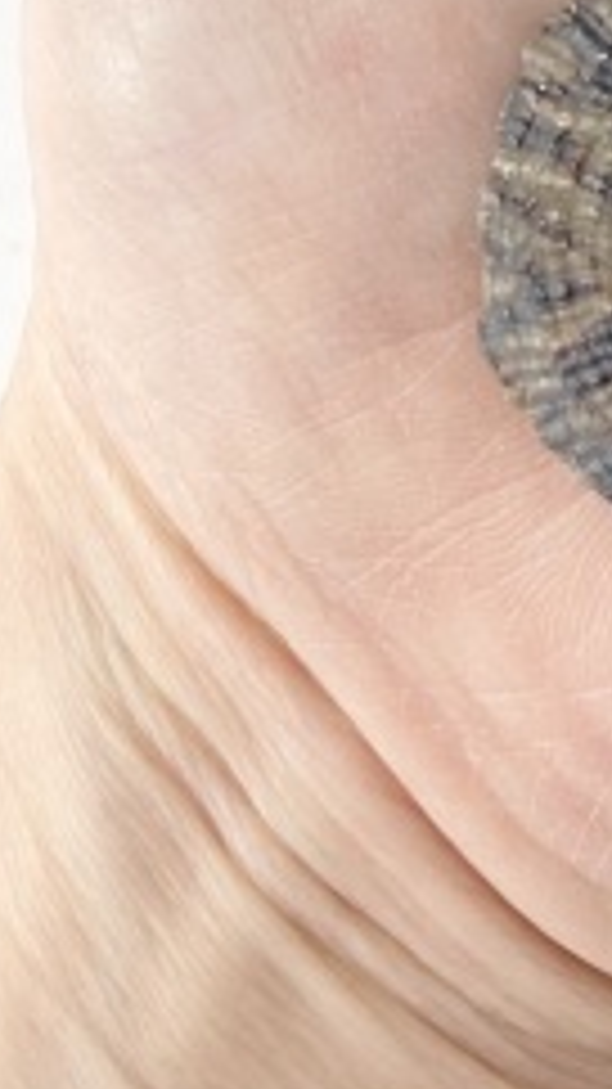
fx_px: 2771
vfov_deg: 19.3
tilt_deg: -78.4
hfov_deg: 11.2
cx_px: 1296
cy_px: -560
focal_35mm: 96
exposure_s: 1/134
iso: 32
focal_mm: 4.25
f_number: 1.8
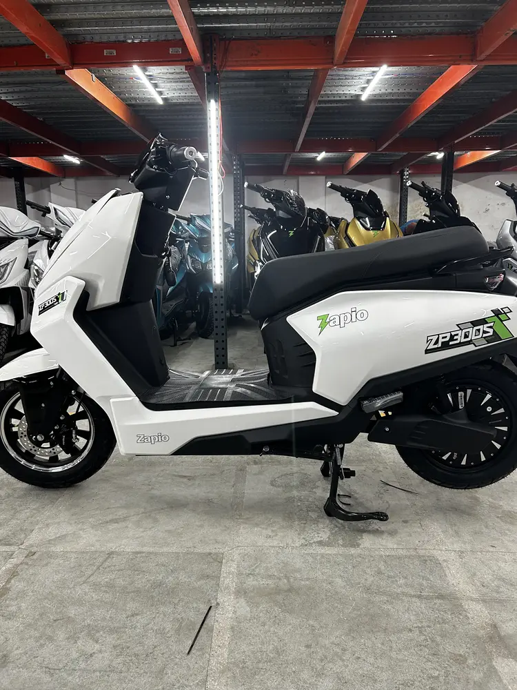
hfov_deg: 53.1
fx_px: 518
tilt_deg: -10.6
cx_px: 258
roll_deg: -0.1
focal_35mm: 26
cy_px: 345
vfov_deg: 67.3
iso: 125
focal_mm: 5.7
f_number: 1.5
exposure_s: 1/100
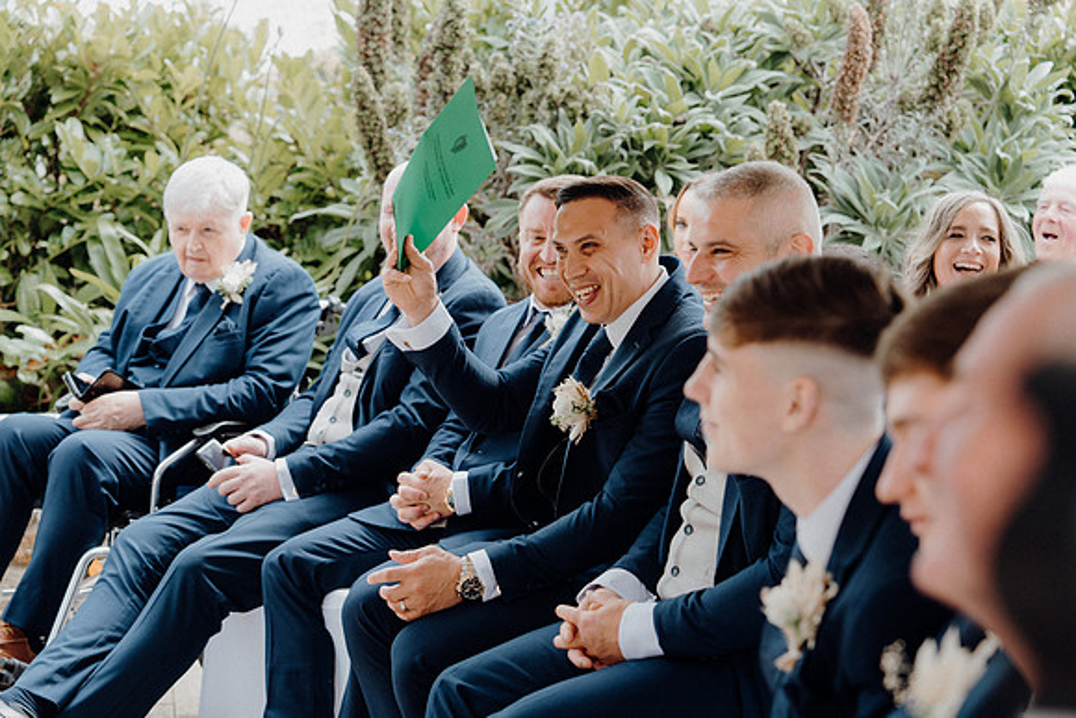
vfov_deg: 19.7
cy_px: 359
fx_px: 2063
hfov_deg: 29.2
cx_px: 538
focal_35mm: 69
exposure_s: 1/200
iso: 200
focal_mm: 69
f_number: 3.5
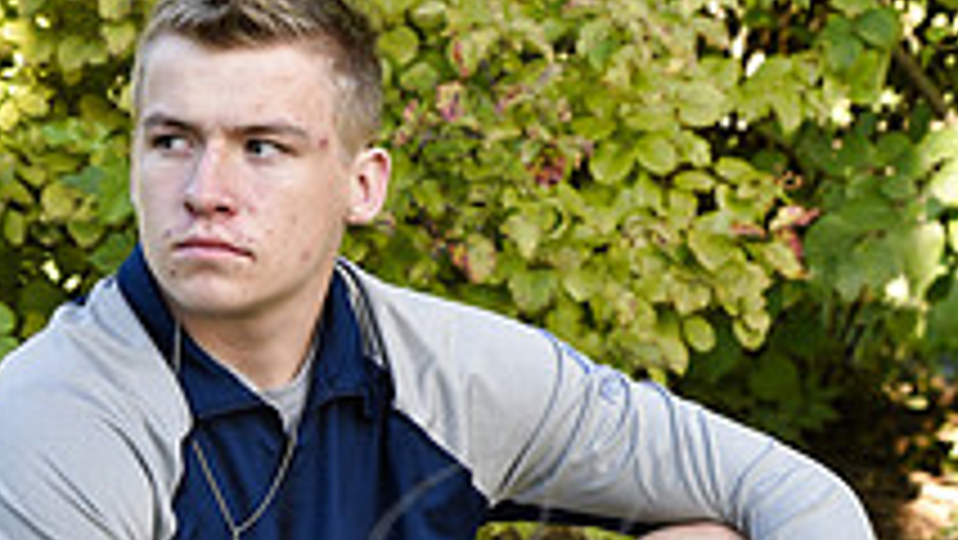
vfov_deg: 6.2
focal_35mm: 194
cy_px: 632
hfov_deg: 11.1
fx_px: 4930
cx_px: 589
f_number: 5.6
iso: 200
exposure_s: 1/125
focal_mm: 68
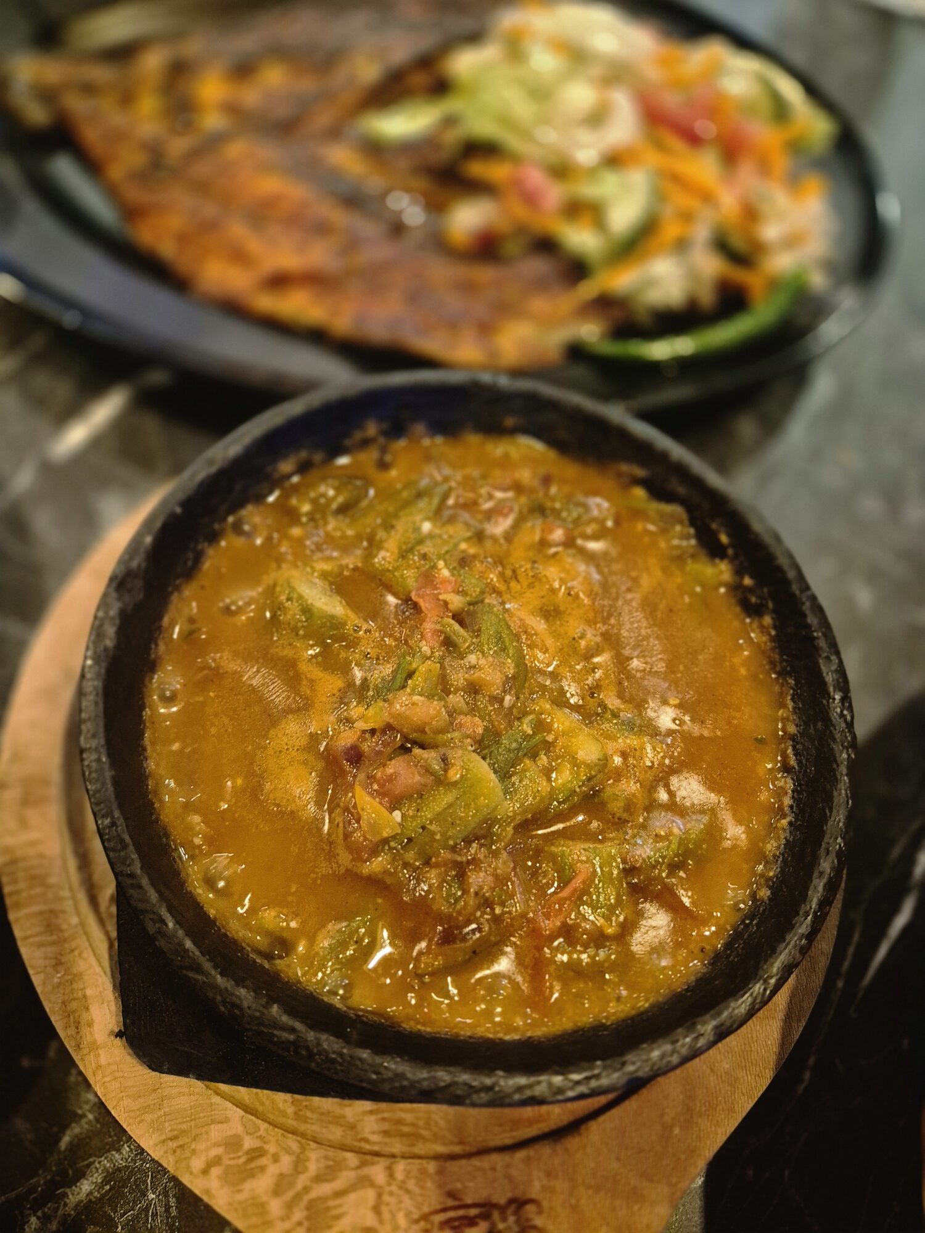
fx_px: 819
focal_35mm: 23
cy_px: 616
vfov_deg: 73.9
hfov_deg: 58.9
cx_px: 462
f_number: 1.8
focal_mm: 5.4
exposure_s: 1/50
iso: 1600
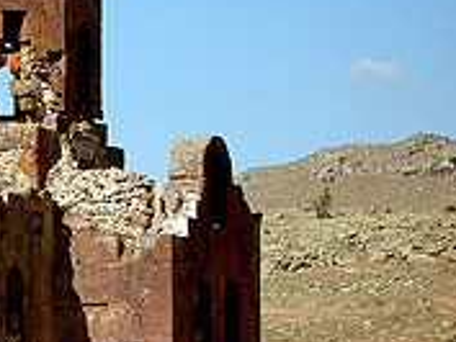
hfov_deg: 7.6
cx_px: -100
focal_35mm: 259
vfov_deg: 5.7
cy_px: 237
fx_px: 3414
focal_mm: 16.8
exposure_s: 1/160
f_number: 8.3
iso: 50
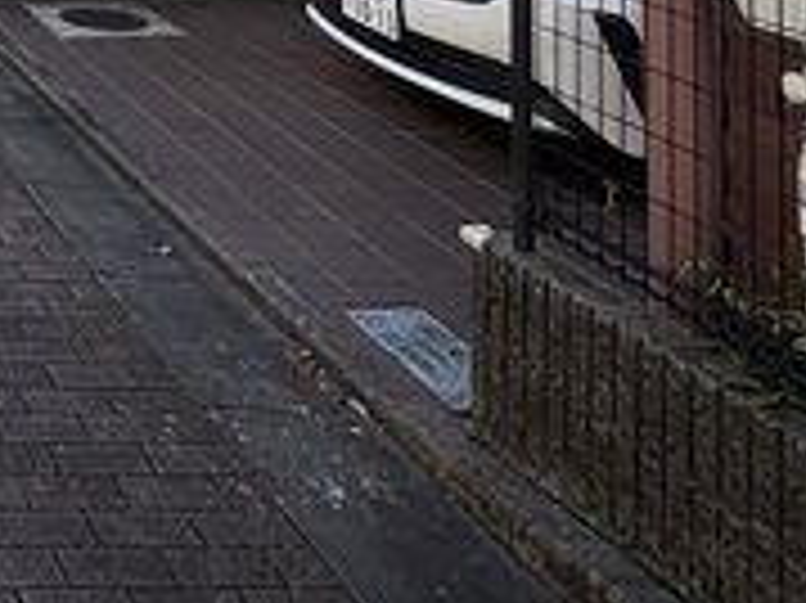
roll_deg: +0.6
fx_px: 1163
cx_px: -333
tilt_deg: +2.4
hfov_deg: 28.4
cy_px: -356
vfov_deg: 22.5
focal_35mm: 50
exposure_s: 1/1078
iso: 40
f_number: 2.2
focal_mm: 2.22
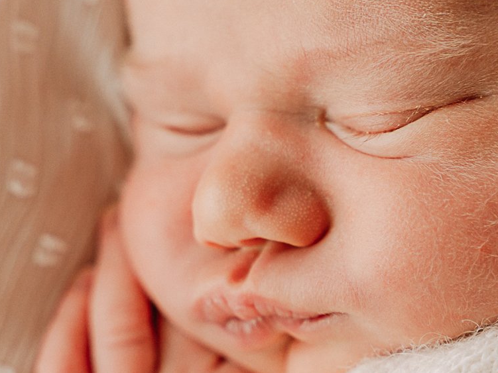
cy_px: 139
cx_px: 410
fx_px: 2488
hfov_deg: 11.4
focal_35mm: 173
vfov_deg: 8.6
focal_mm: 66
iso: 1000
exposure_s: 1/125
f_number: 4
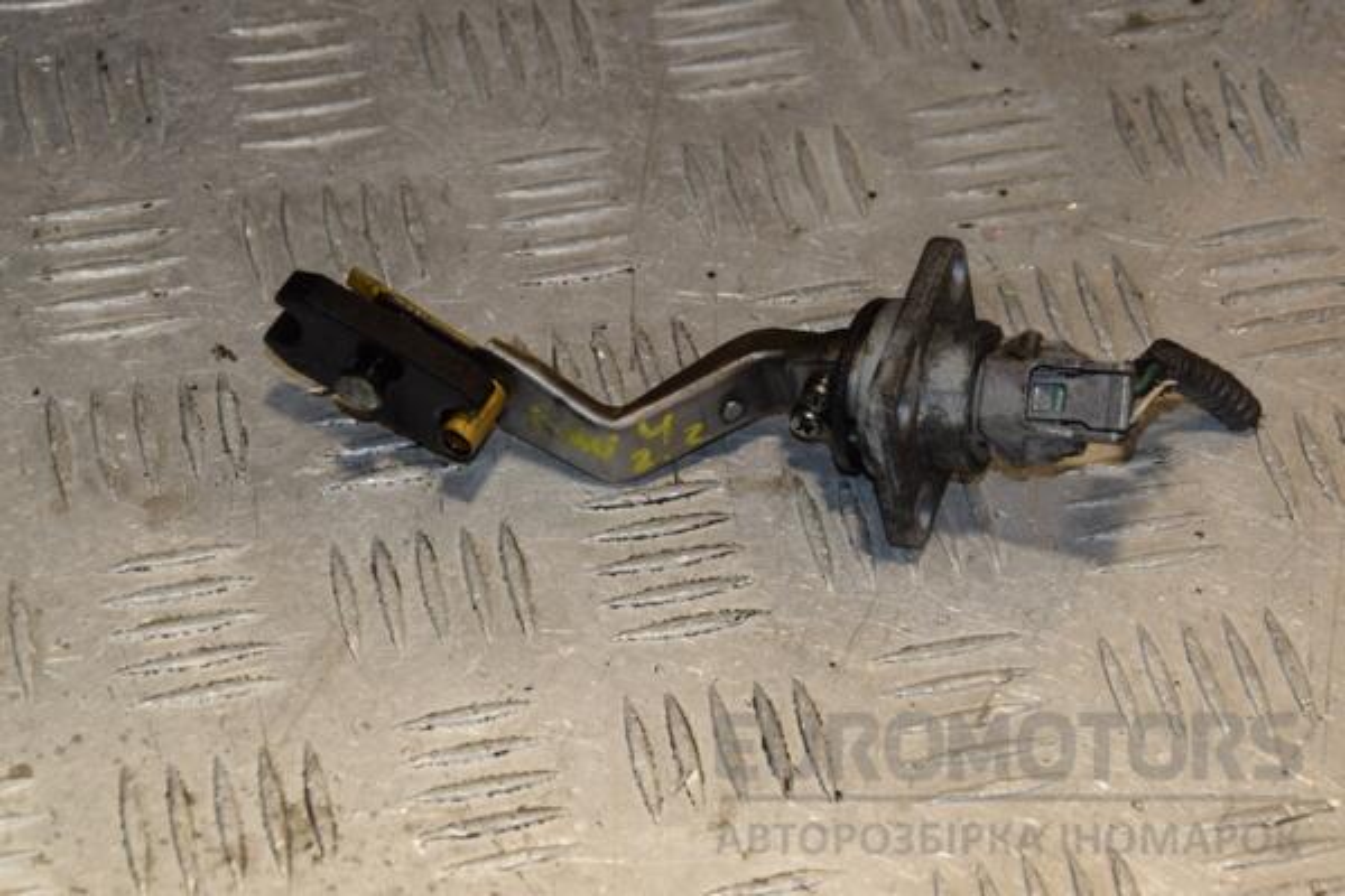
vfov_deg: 12.2
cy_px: 448
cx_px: 672
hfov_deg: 18.2
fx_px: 4203
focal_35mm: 112
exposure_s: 1/200
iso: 800
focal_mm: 75
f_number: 9
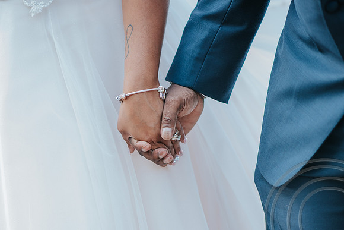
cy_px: 177
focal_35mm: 130
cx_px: 100
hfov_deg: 15.7
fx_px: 1247
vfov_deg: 10.5
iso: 320
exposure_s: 1/400
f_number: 1.8
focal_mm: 85
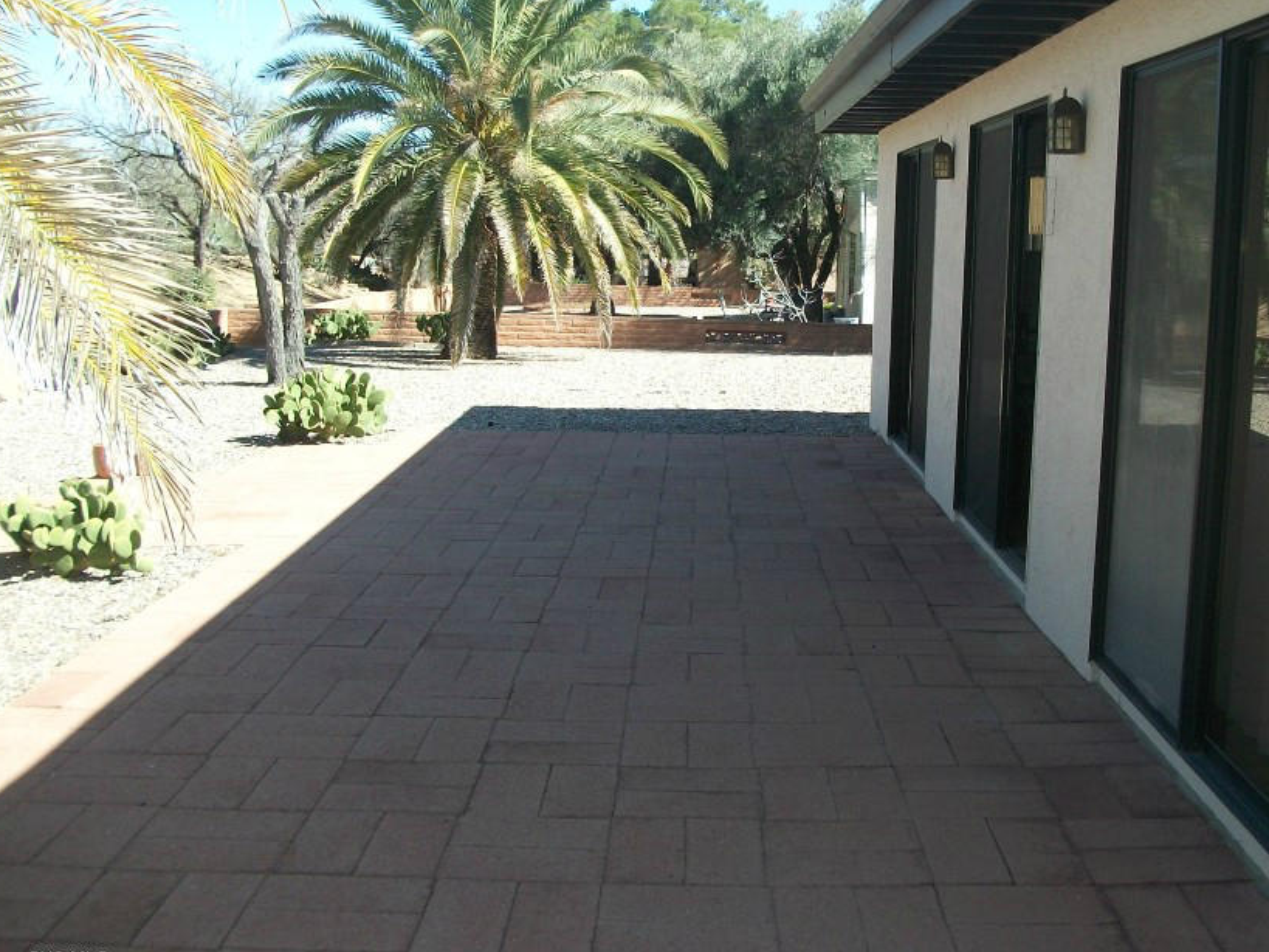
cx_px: 748
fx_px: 1466
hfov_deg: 46.6
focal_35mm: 40
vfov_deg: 35.9
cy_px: 408
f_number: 2.9
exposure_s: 1/500
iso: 80
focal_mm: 5.7
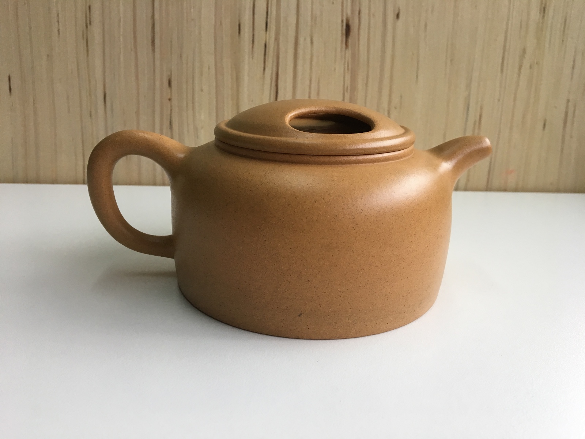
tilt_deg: -18.1
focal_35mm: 29
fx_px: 490
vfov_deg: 48.2
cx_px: 292
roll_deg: -2.0
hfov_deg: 61.7
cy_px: 220
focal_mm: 4.15
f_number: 2.2
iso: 40
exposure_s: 1/33
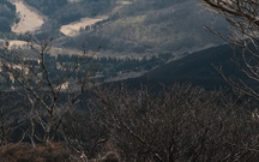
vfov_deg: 7.9
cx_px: 77
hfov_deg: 12.7
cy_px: 49
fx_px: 1165
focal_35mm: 165
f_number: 8
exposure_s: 1/420
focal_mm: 23
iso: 250
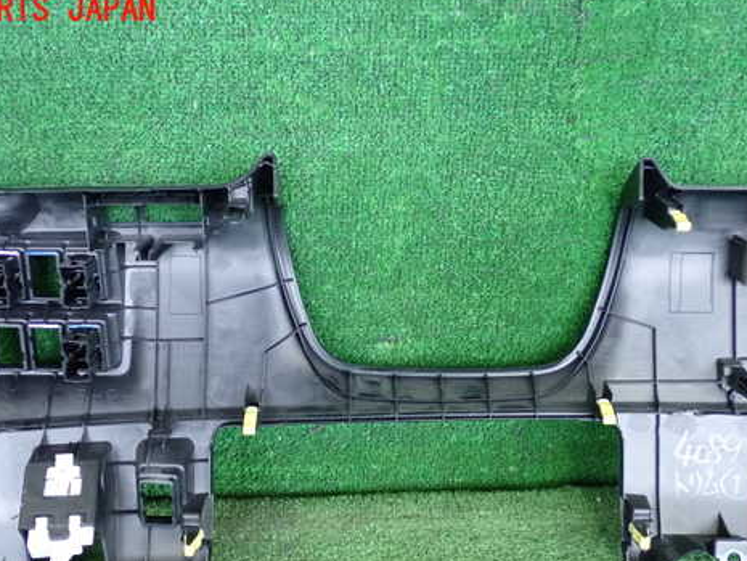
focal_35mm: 49
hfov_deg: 38.9
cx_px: 345
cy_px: 352
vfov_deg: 29.6
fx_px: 1058
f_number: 2.7
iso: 1250
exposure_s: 1/125
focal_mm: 6.83
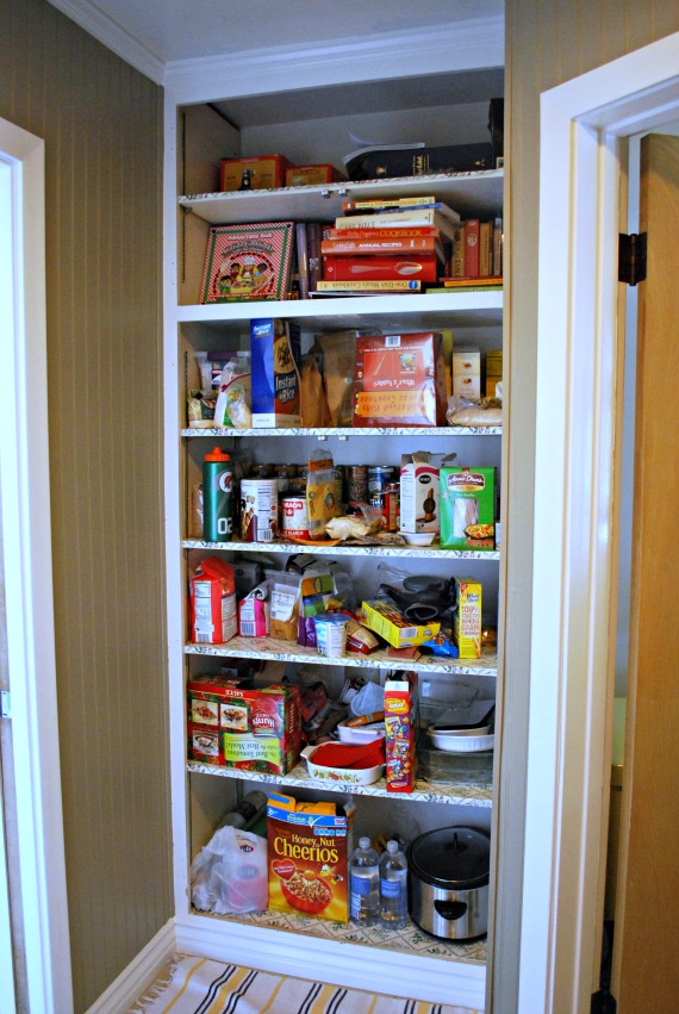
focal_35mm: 27
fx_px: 761
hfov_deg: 48.1
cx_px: 340
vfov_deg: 67.3
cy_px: 507
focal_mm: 18
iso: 1100
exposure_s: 1/30
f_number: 3.8
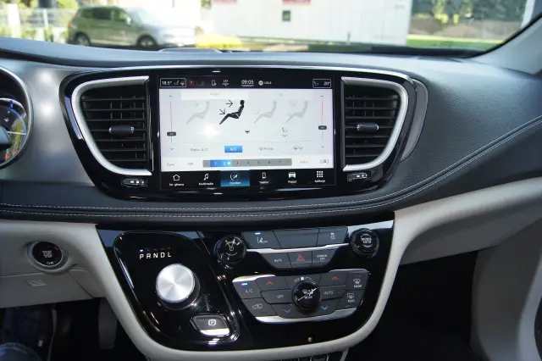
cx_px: 271
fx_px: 406
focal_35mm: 27
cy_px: 180
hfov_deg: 67.4
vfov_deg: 47.9
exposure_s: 1/80
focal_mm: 18
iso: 100
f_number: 4
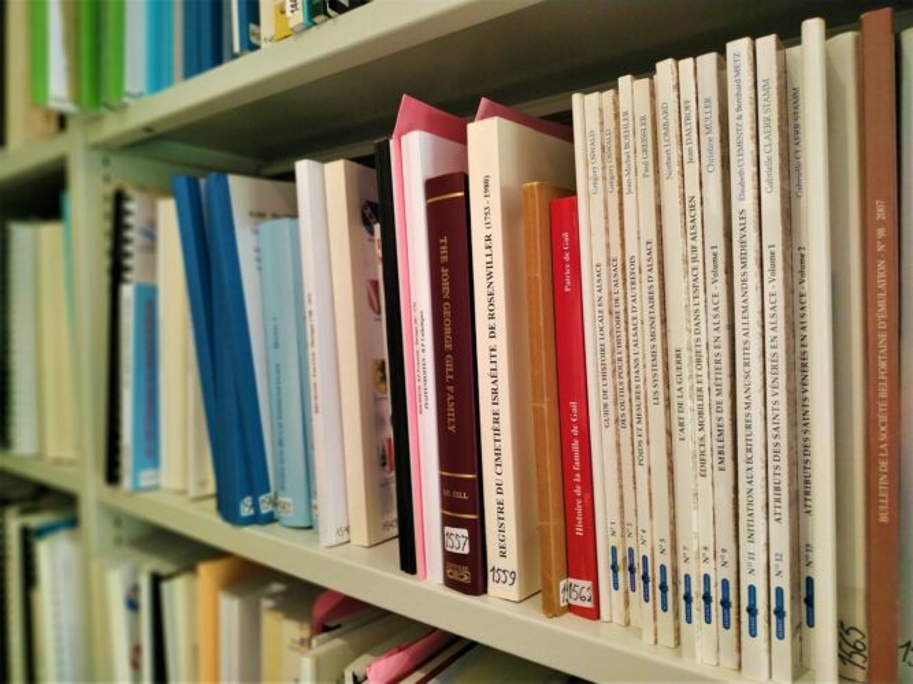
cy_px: 342
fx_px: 633
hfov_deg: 71.6
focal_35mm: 24
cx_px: 456
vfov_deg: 56.8
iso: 400
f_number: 1.9
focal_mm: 3.94
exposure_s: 1/20
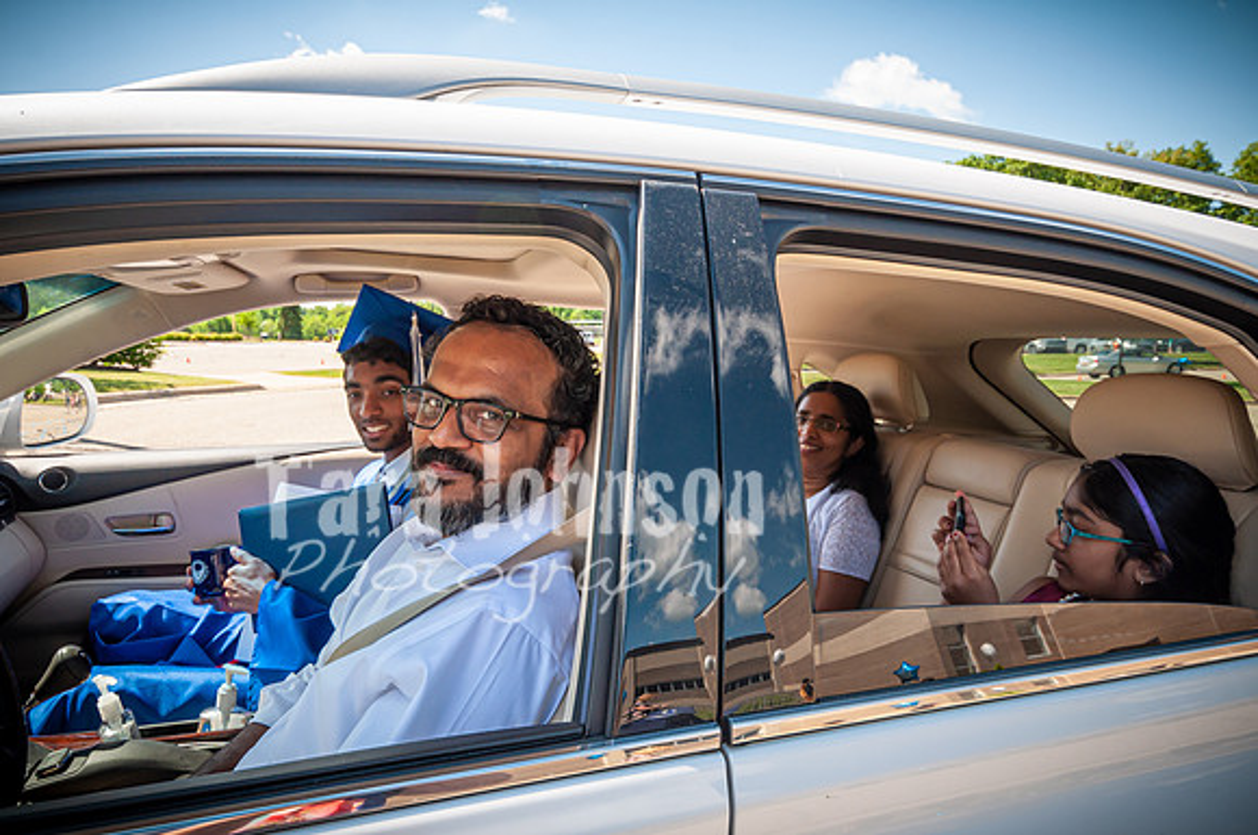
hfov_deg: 73.8
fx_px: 837
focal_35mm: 24
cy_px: 418
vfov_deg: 53.0
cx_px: 629
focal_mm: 16
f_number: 7.1
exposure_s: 1/200
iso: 200
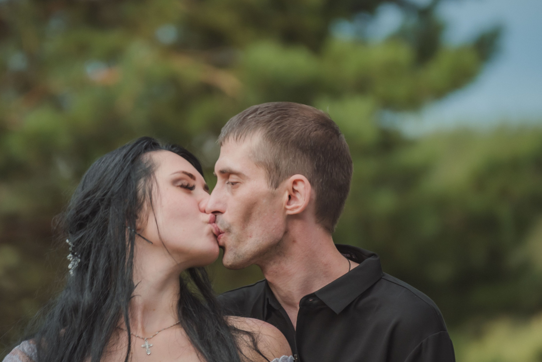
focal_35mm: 215
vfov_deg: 6.4
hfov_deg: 9.6
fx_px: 3237
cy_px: 188
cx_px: 280
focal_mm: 150
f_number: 2.8
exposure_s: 1/320
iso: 360
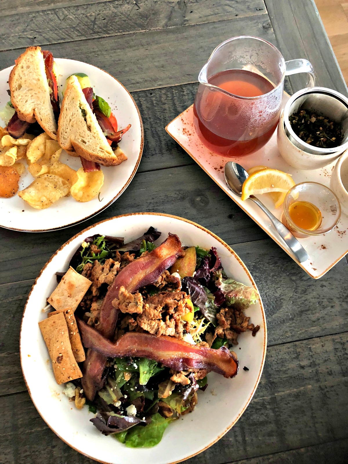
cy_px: 232
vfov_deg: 61.7
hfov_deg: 48.2
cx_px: 174
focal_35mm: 29
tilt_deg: -70.9
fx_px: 389
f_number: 1.8
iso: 80
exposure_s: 1/15
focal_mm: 3.99
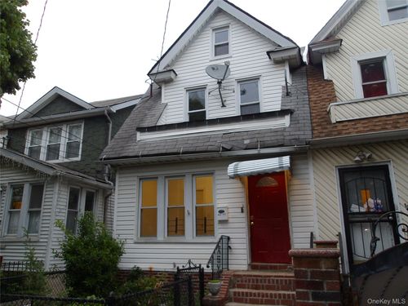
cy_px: 153
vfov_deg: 51.4
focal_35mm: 27
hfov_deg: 65.3
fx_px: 318
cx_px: 204
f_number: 3
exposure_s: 1/60
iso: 223
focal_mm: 4.9
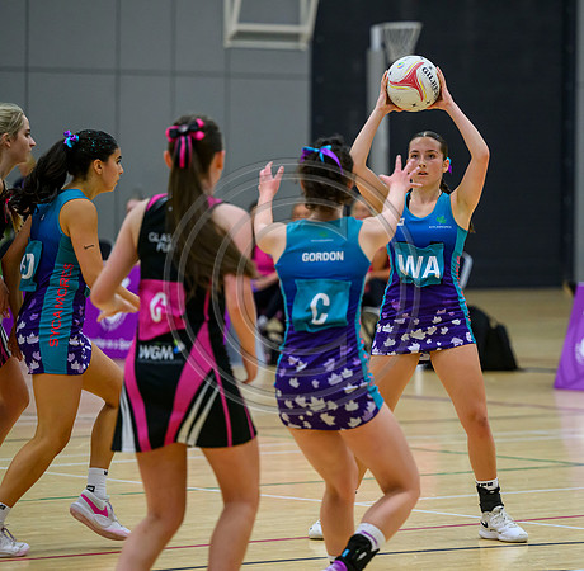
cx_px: 463
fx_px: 3725
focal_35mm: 197
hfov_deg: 8.9
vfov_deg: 8.8
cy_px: 263
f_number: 2.8
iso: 3200
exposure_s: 1/1250
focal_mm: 145
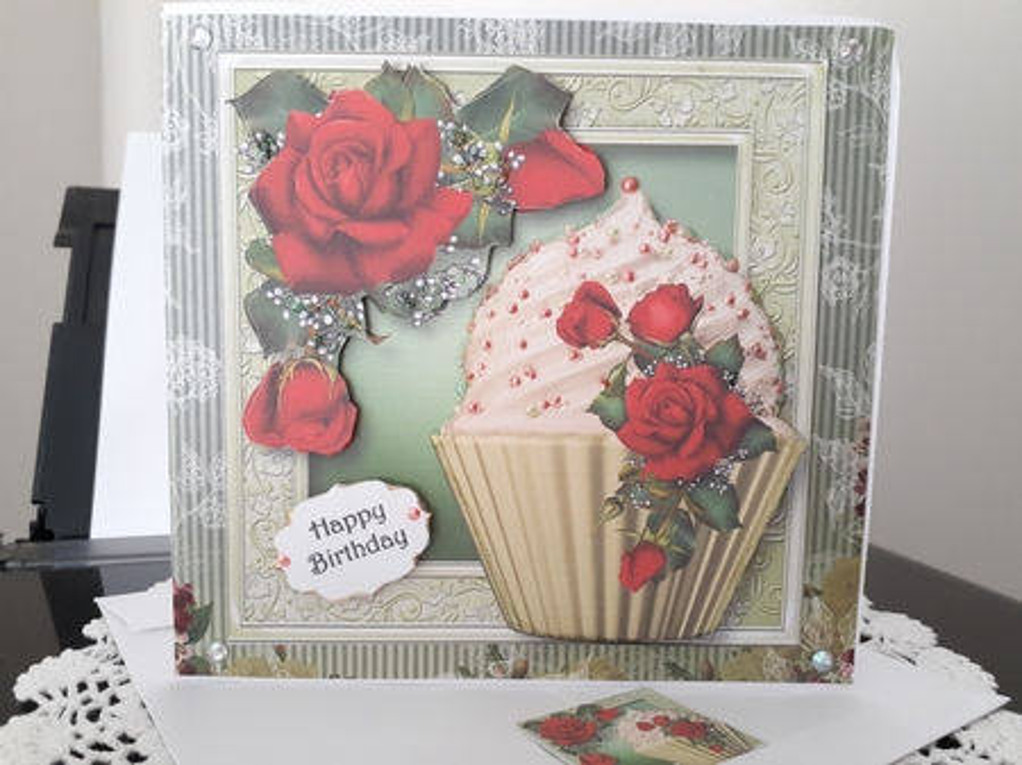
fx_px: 797
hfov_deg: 65.4
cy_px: 382
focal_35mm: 27
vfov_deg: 51.3
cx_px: 511
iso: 200
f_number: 1.9
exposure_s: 1/50
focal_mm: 3.6
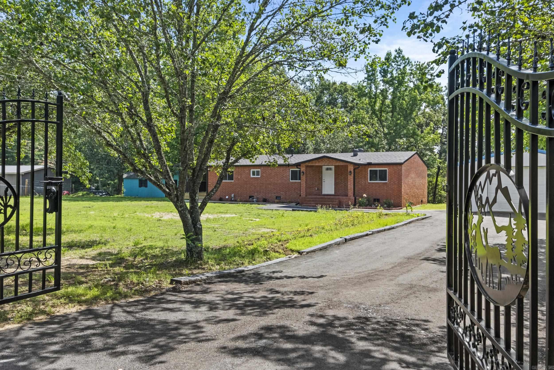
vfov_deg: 43.6
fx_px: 462
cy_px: 185
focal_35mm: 30
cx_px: 277
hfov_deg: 61.9
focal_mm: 20
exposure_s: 1/500
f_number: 8
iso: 400
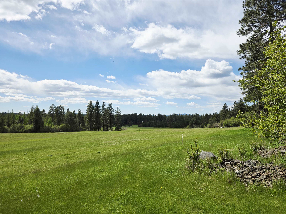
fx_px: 190
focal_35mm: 23
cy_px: 107
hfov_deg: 73.9
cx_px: 143
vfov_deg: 58.9
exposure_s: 1/10000
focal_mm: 6.3
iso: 64
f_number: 1.7
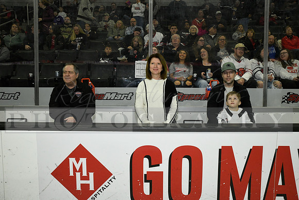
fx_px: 258
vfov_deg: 42.3
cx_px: 150
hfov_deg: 60.3
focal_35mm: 31
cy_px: 100
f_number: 16
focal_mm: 31
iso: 6400
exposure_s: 1/250
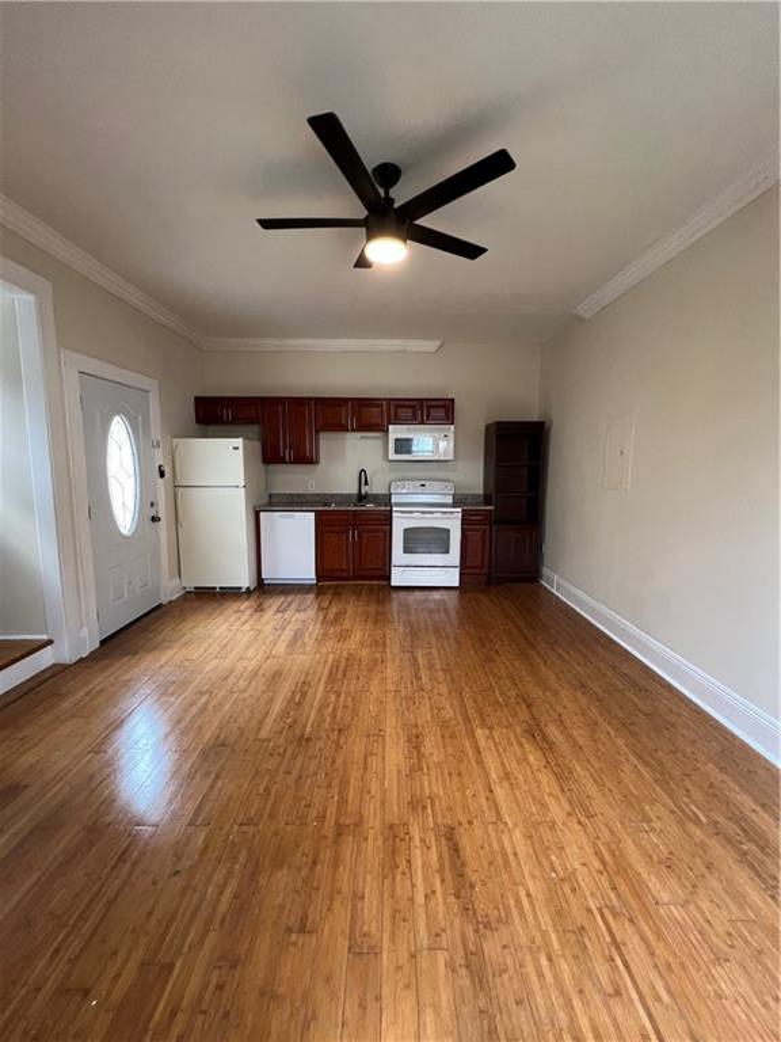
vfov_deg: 106.2
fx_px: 391
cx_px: 390
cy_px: 521
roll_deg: +1.7
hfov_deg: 89.9
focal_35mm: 13
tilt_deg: -3.7
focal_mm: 1.57
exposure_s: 1/60
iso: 200
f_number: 1.8
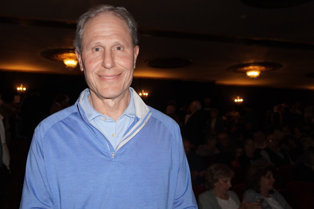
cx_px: 110
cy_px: 119
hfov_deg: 52.3
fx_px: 314
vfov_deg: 36.8
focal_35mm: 36
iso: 800
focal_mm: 18
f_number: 3.5
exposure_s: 1/60
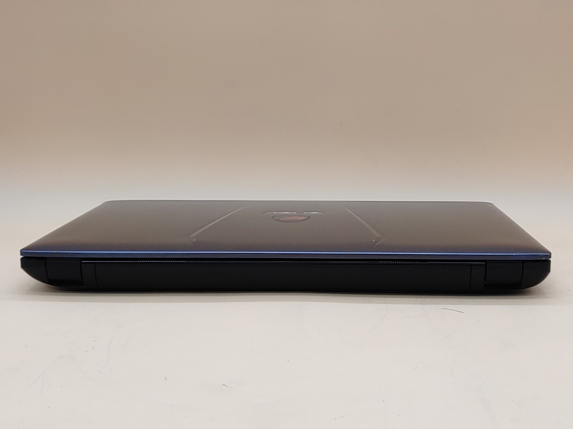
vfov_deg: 28.0
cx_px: 286
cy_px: 214
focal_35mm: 52
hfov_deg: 36.8
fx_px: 861
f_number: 1.8
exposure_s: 1/120
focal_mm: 4.36
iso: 50
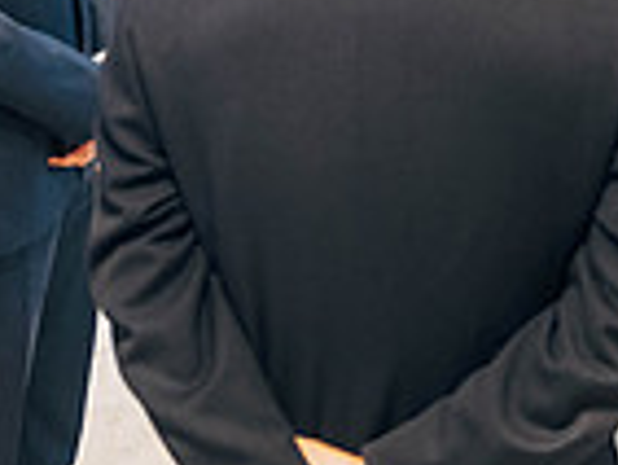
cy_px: 4
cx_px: 548
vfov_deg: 15.3
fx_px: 1697
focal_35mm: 95
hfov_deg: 20.3
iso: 3200
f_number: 3.2
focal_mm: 24
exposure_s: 1/125
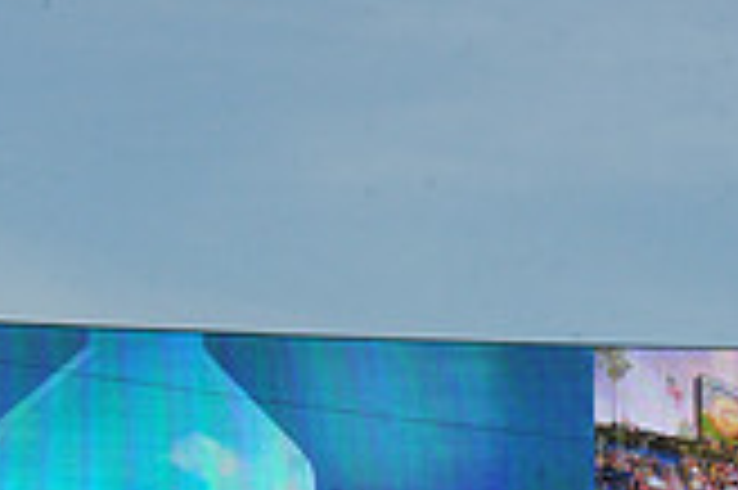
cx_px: 158
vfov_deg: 3.7
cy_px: 566
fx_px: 7618
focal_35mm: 372
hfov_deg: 5.5
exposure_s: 1/1000
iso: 1600
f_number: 16
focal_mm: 105
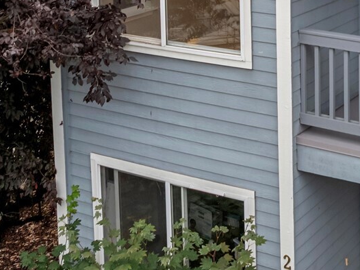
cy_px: -103
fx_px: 759
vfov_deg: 18.4
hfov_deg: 25.2
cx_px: 370
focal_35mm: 73
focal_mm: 12.29
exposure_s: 1/500
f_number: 2.8
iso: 250
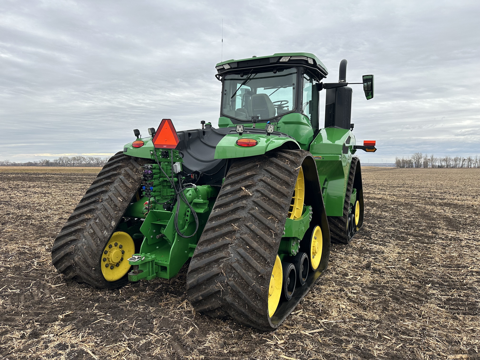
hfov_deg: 71.6
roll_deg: +0.3
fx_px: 333
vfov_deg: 56.8
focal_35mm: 24
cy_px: 180
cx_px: 240
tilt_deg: -1.8
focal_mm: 6.86
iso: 80
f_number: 1.78
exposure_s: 1/1009
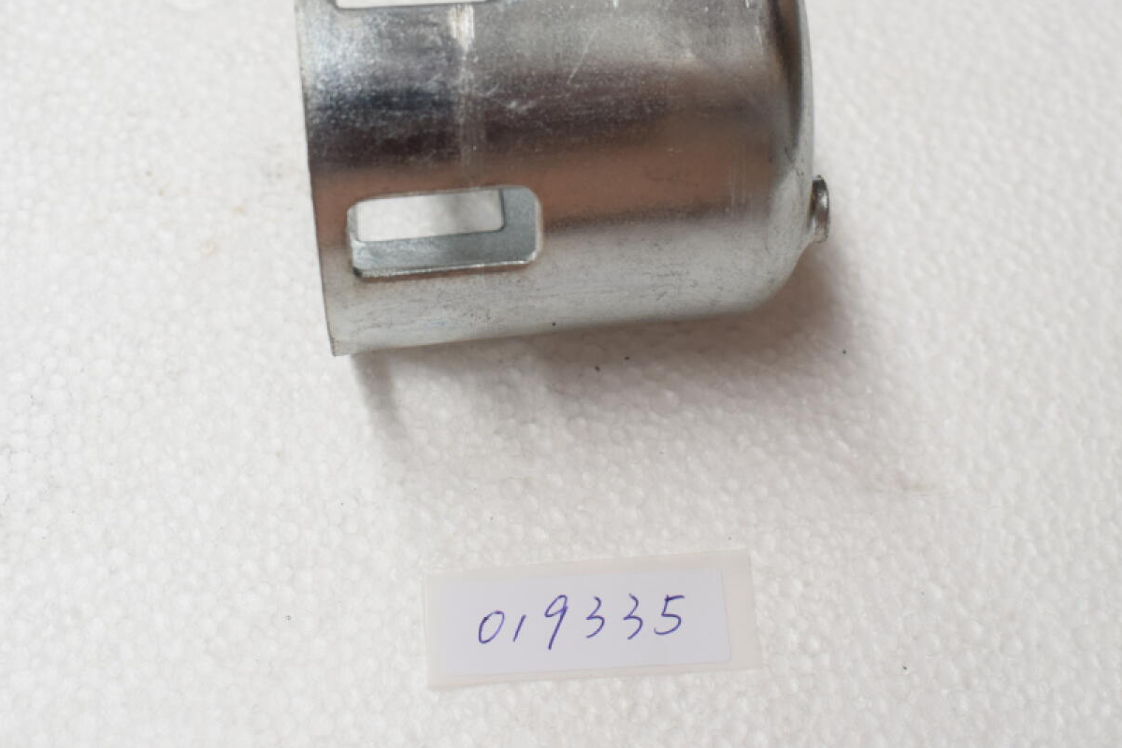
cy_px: 264
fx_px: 1683
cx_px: 585
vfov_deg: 25.0
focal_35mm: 54
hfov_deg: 36.9
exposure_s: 1/125
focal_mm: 24
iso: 720
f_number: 5.6
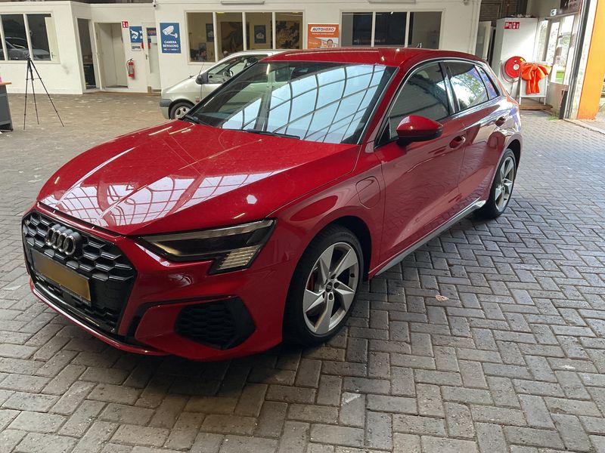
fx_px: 507
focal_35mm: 29
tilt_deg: -17.1
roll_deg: -0.8
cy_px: 226
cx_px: 302
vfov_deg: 48.2
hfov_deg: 61.7
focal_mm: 3
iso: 80
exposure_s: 1/60
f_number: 1.8
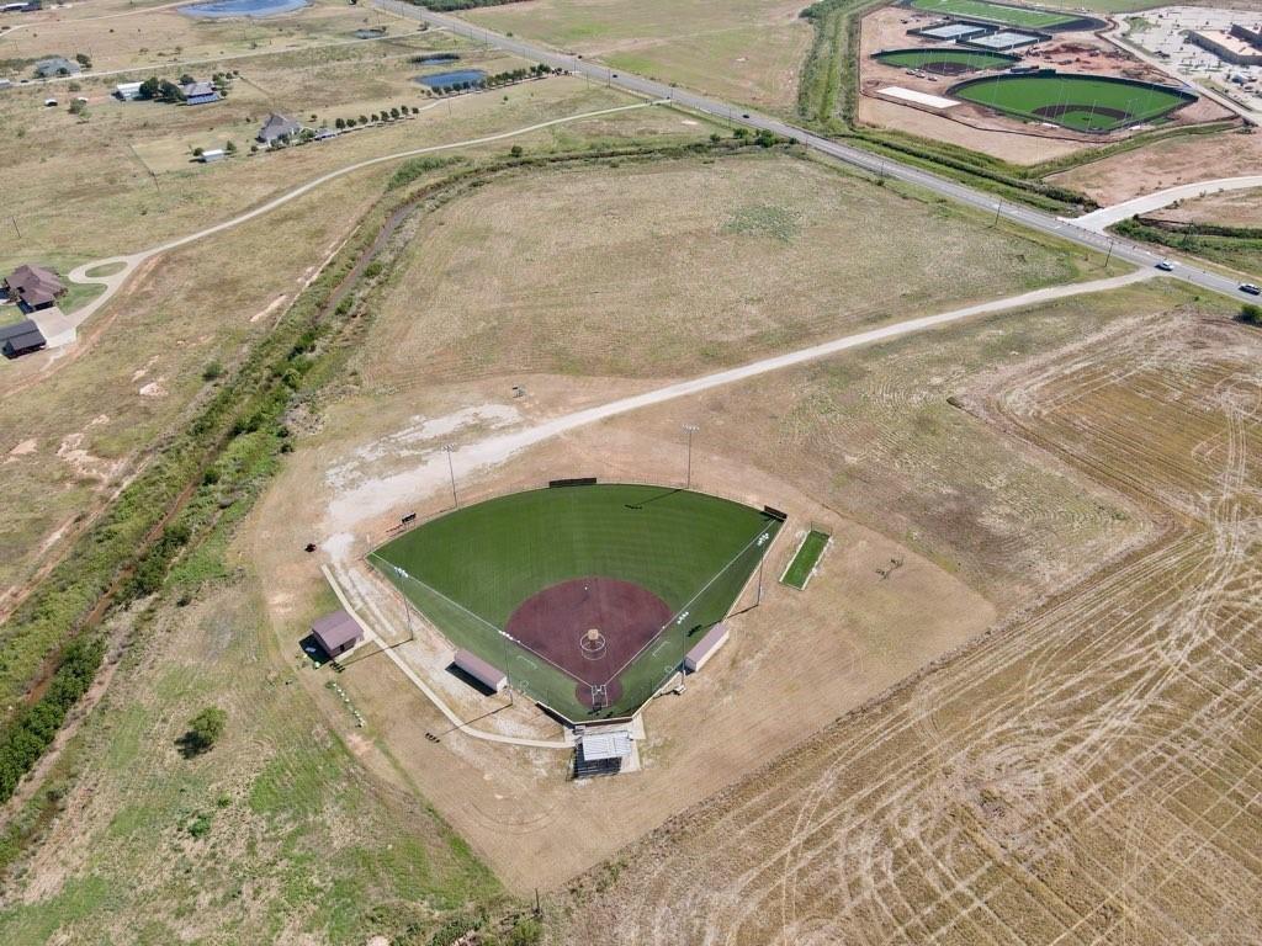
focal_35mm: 24
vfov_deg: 56.8
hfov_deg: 71.6
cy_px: 473
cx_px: 631
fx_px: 875
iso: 100
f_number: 2.8
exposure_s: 1/640
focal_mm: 4.5
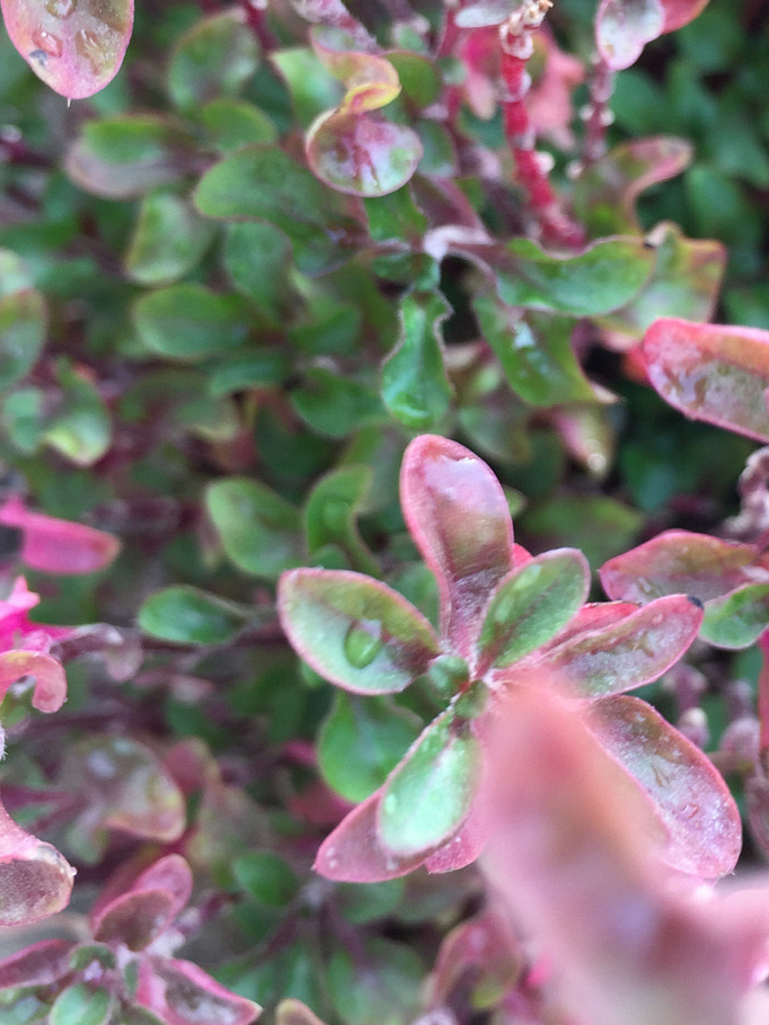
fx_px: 1511
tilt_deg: -72.1
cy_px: 381
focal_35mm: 51
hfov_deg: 28.2
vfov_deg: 37.3
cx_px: 571
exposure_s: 1/50
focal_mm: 4.15
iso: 32
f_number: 2.2
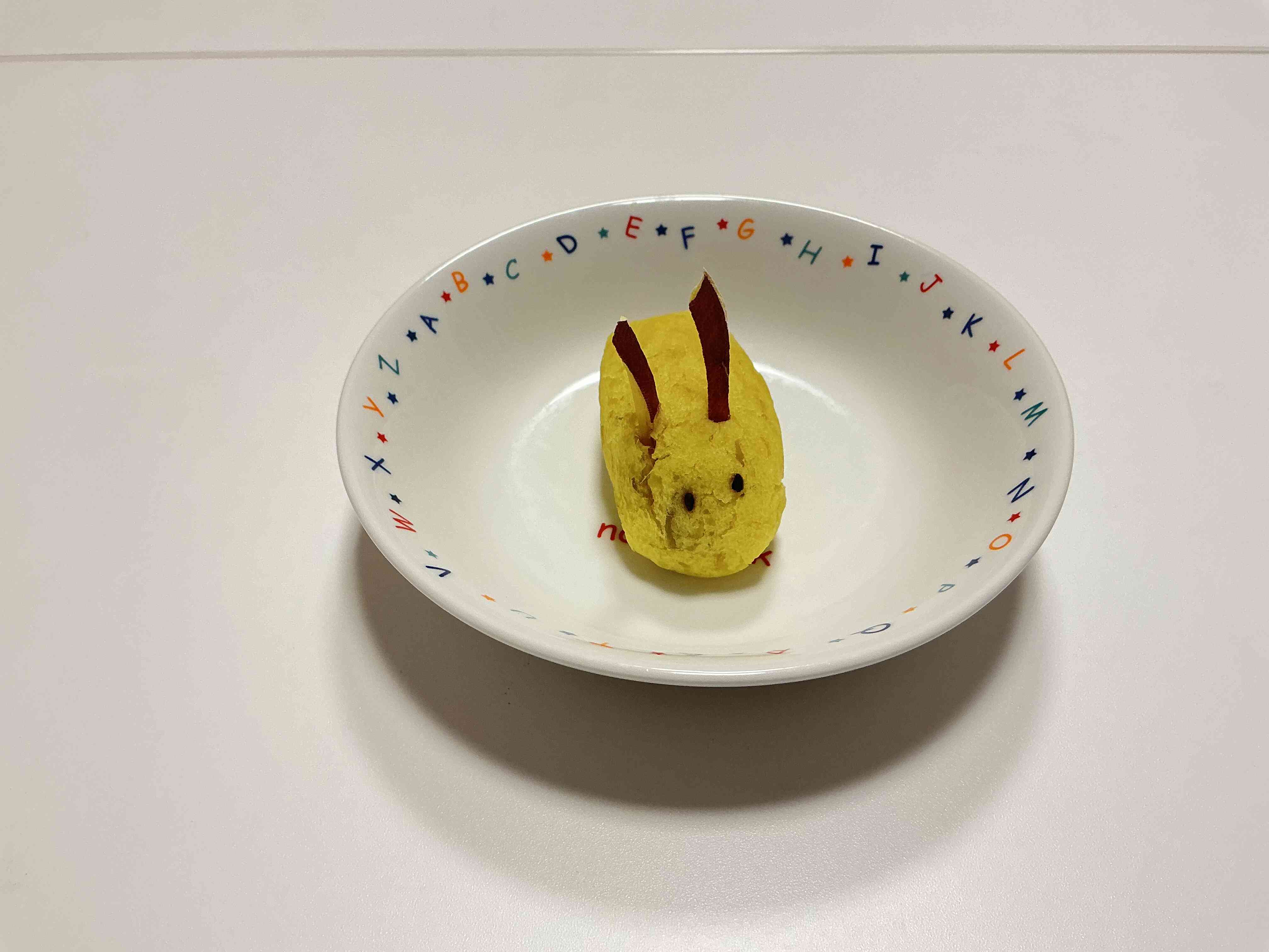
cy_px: 476
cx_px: 634
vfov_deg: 48.2
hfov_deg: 61.7
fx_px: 1063
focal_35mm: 29
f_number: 1.8
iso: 50
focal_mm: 3
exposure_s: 1/120
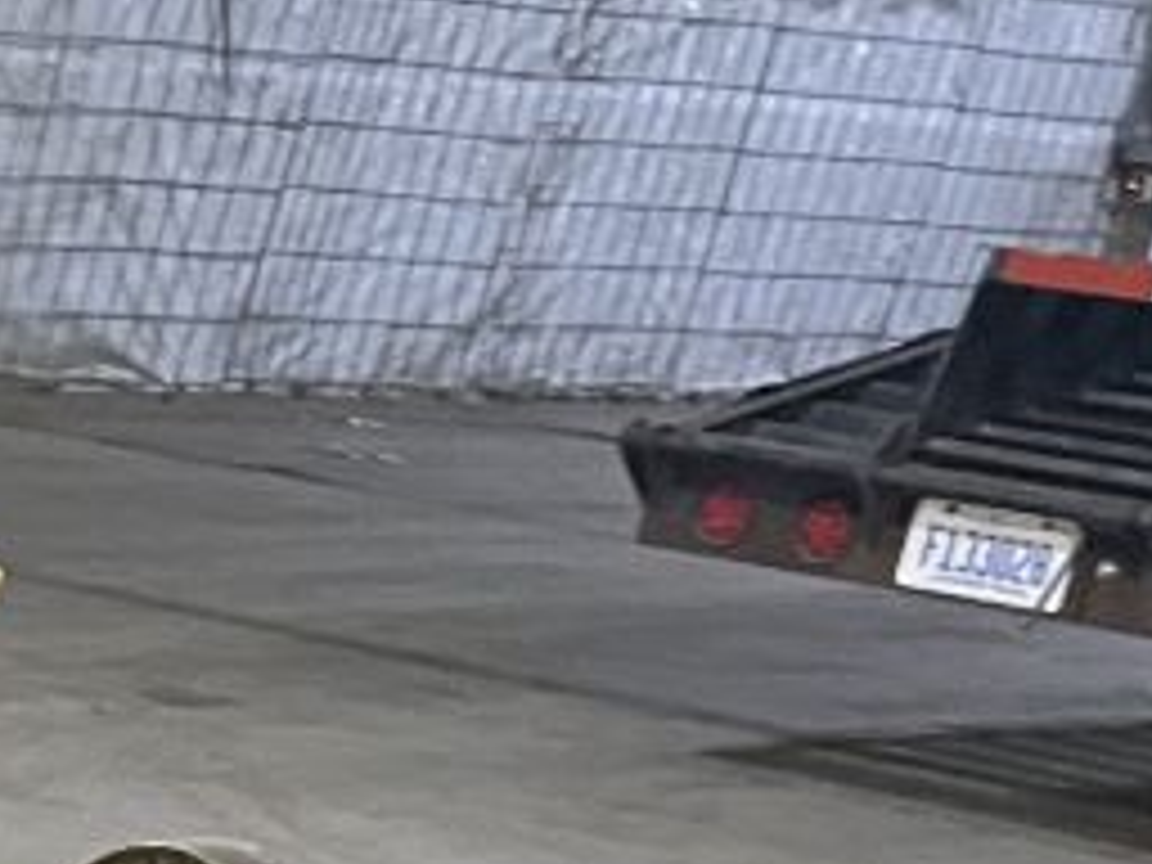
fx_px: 4726
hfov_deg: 11.4
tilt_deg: -27.7
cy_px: 2142
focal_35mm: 142
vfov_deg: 9.3
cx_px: -1656
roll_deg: -5.8
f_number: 1.5
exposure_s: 1/40
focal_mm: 5.7
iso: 500
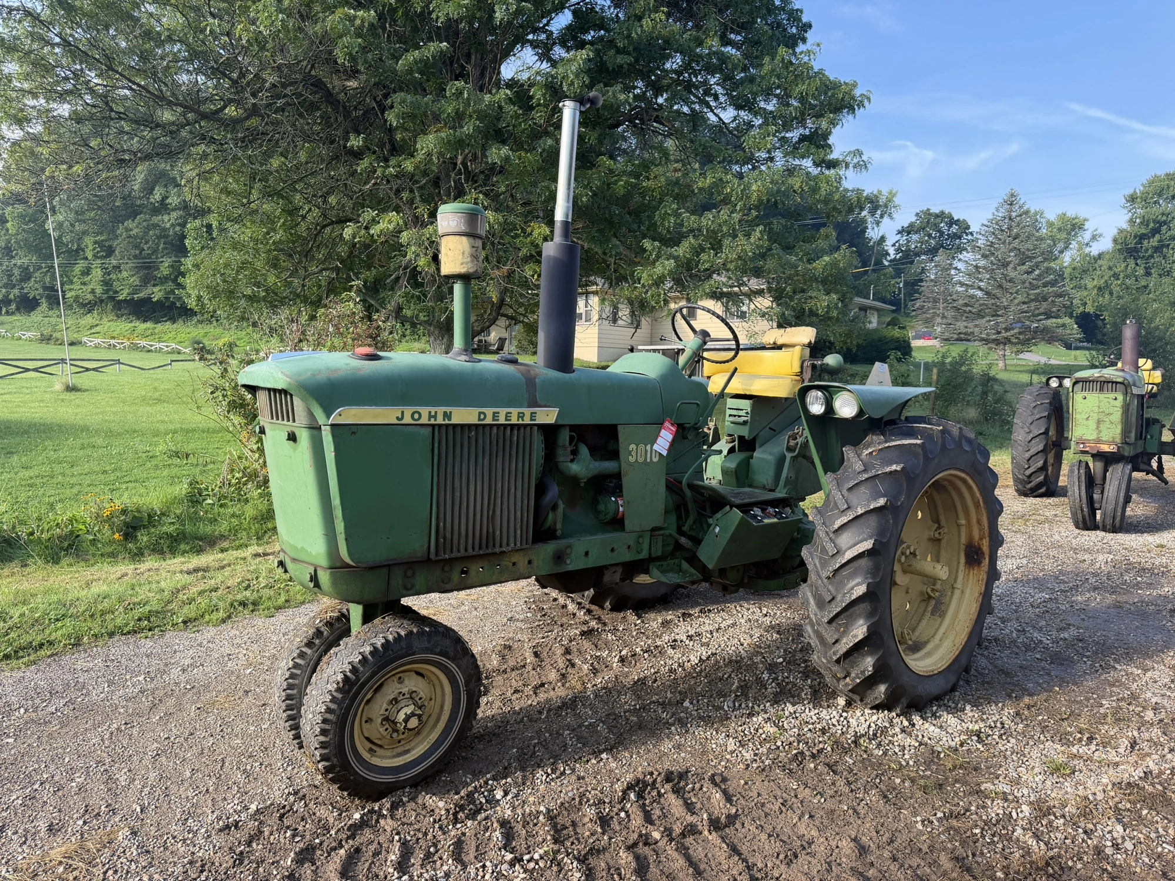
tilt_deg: -3.0
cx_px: 588
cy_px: 440
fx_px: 815
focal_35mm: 24
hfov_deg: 71.6
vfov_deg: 56.8
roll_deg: -1.3
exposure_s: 1/1018
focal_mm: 6.76
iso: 100
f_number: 1.78
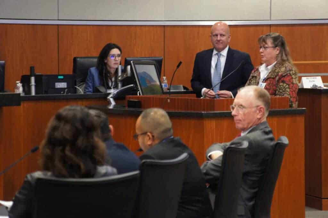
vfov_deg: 7.9
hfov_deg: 11.9
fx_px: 1570
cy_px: 109
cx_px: 164
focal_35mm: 172
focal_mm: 115
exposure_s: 1/15
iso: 1600
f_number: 5.6
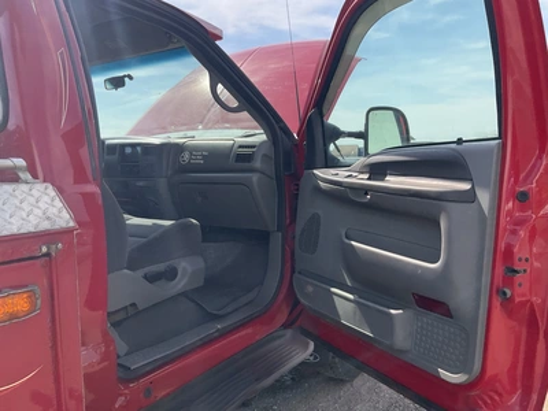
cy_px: 206
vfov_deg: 48.2
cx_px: 274
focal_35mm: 29
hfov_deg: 61.7
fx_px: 459
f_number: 1.8
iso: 25
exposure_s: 1/1250
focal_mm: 3
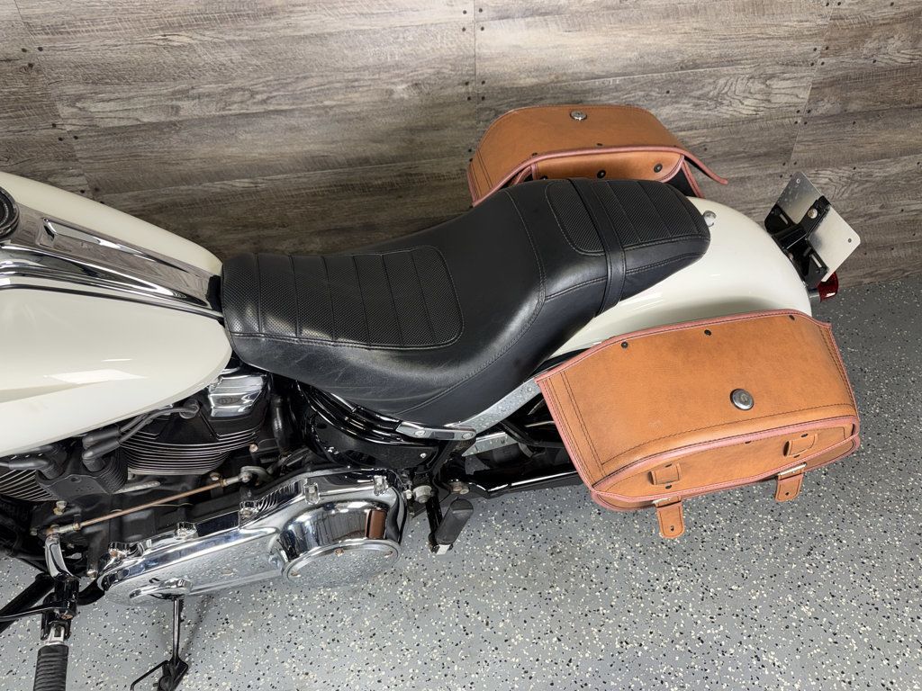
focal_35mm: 24
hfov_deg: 71.6
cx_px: 461
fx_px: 639
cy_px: 346
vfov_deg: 56.8
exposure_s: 1/20
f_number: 1.78
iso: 64
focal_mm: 6.76
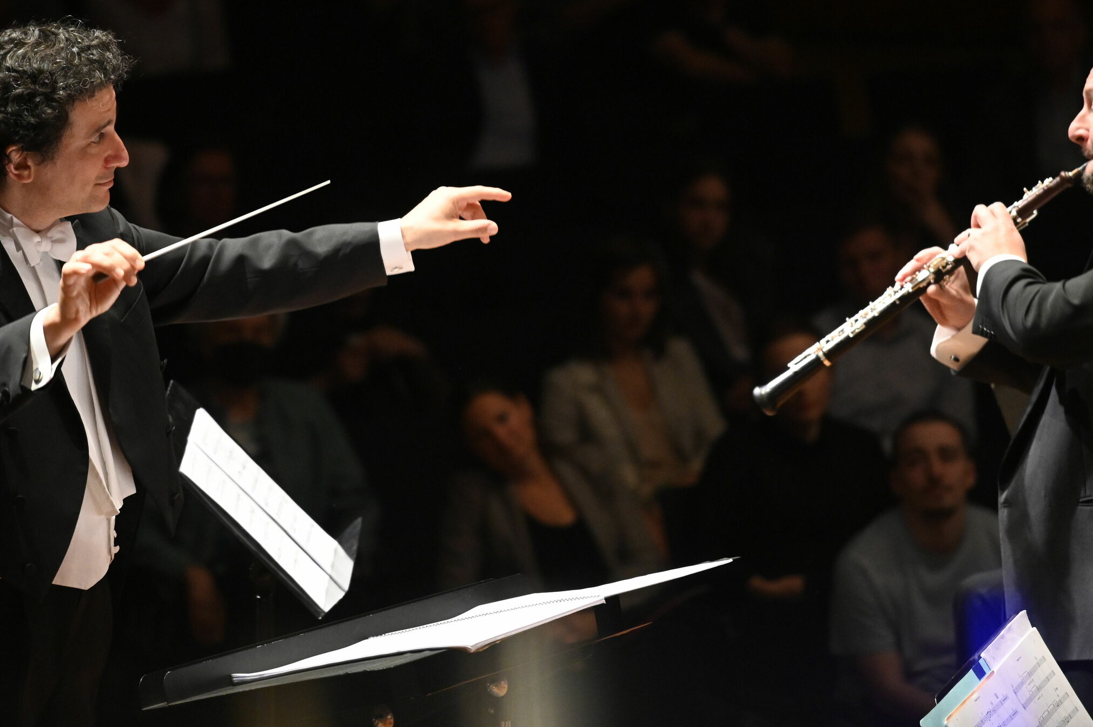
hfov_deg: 7.2
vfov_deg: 4.8
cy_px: 252
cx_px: 510
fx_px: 8648
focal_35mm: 285
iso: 5000
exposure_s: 1/200
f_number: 4.5
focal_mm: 200
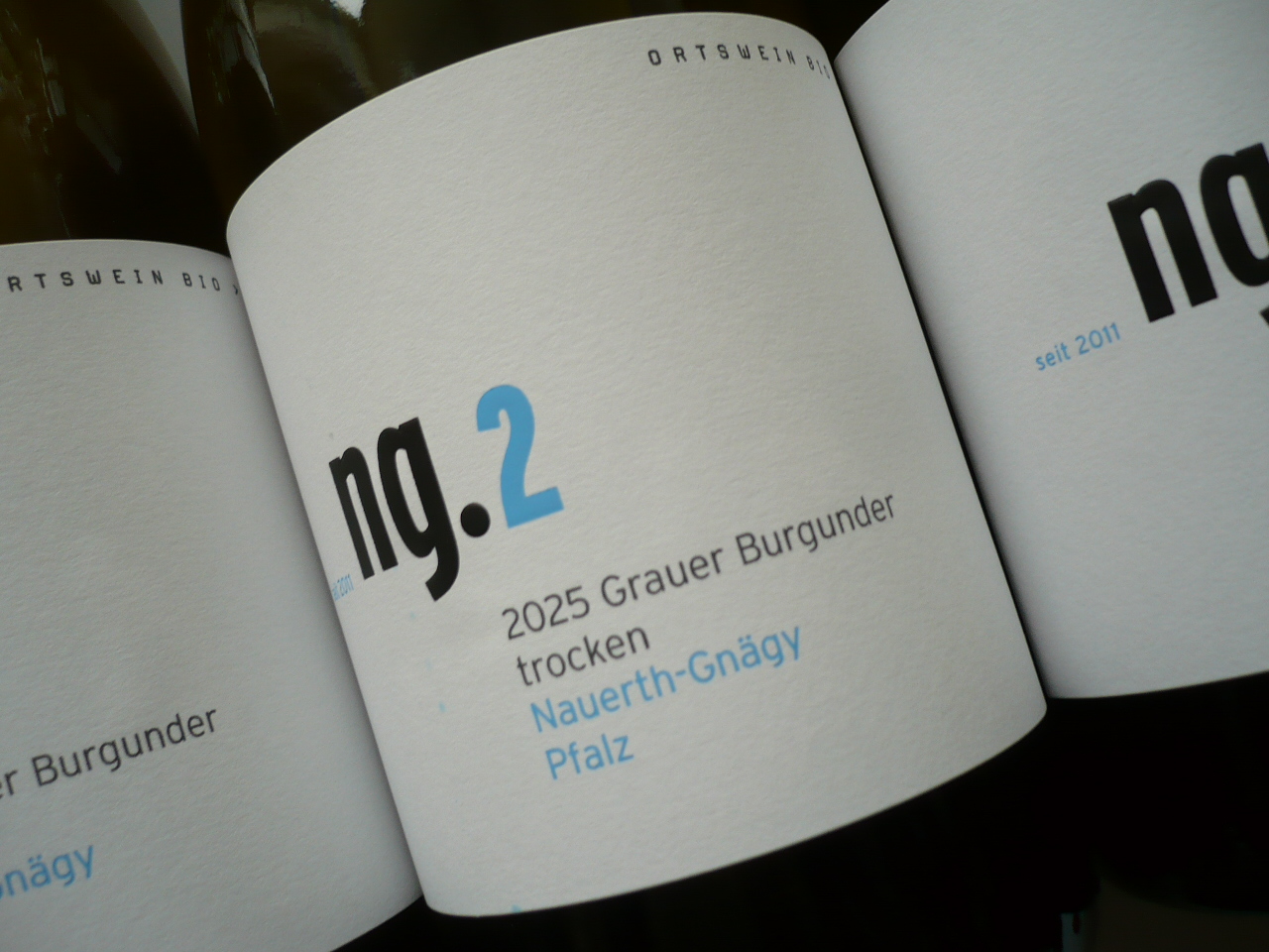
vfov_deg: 40.7
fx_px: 1283
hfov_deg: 52.6
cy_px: 476
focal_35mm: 35
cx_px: 634
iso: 100
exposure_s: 1/100
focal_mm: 5.8
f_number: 2.8
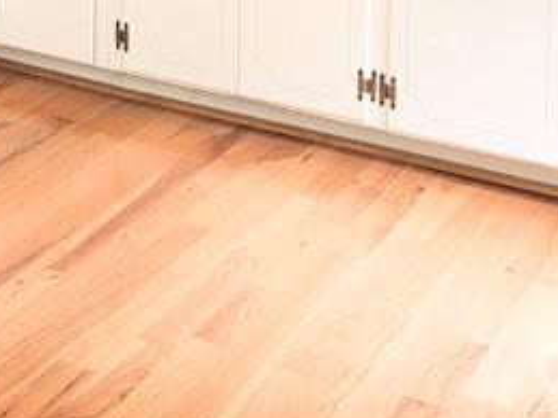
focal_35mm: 91
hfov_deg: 21.2
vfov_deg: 14.5
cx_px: 75
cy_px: -312
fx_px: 1466
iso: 200
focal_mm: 5.4
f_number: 1.8
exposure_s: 1/120
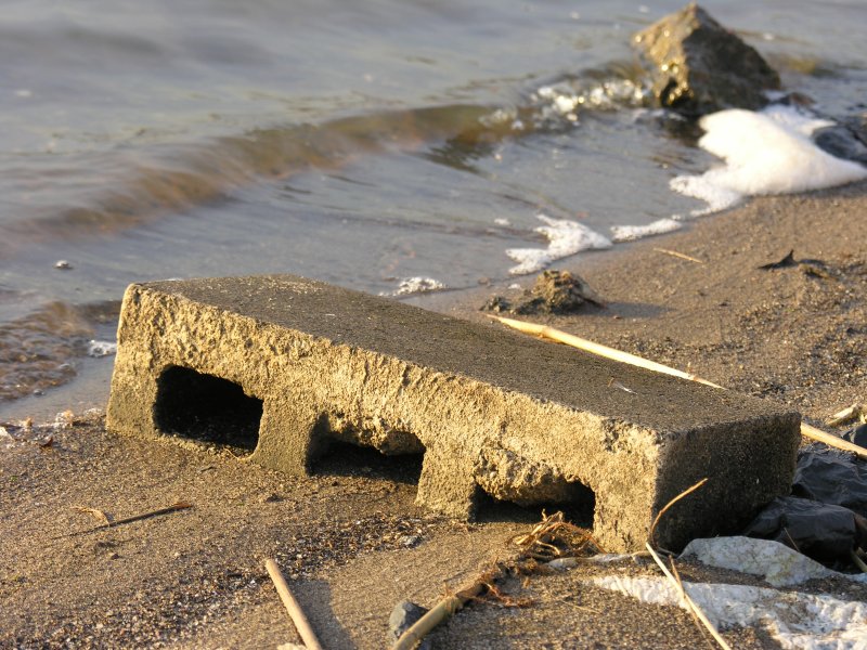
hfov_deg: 15.5
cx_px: 434
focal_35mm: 127
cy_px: 325
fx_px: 3181
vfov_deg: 11.7
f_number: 3.8
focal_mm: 32.4
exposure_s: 1/120
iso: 50
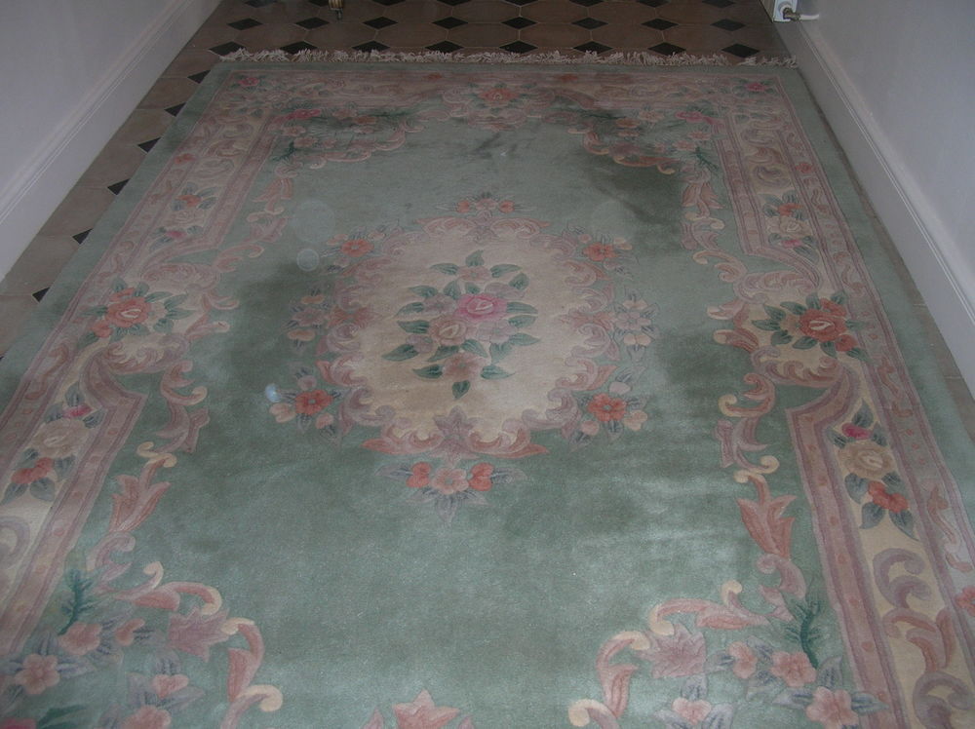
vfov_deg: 40.6
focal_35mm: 35
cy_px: 364
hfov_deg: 52.7
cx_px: 488
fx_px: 985
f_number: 2.8
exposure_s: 1/60.1
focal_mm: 5.8
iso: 59
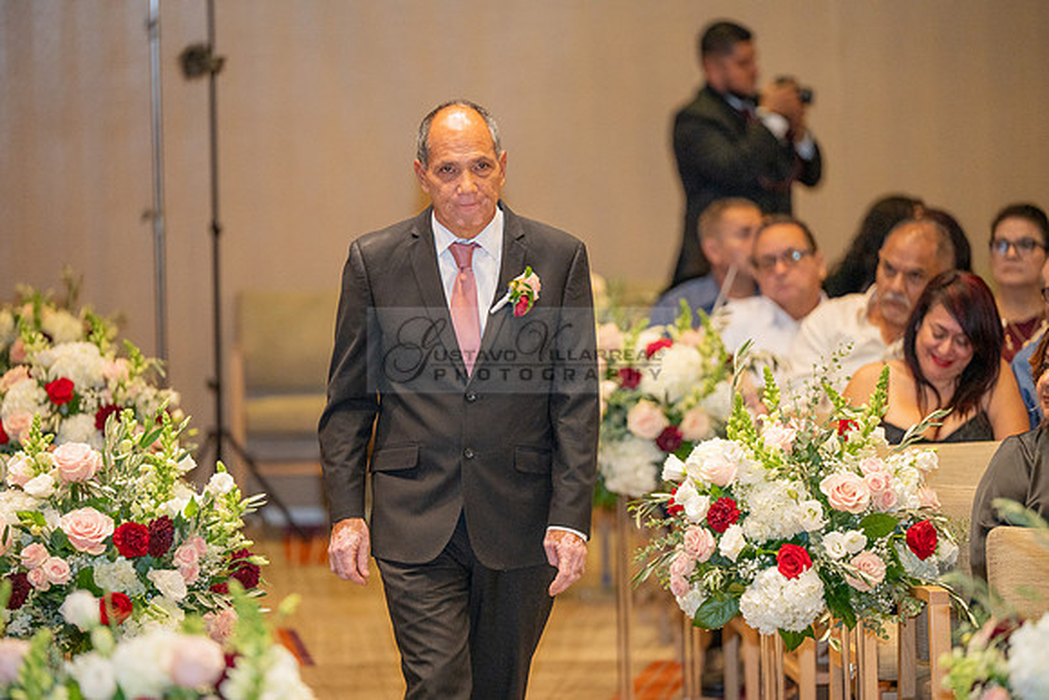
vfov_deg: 6.9
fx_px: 5829
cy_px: 350
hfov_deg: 10.3
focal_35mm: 200
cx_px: 524
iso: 1250
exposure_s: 1/200
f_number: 2.8
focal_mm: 200
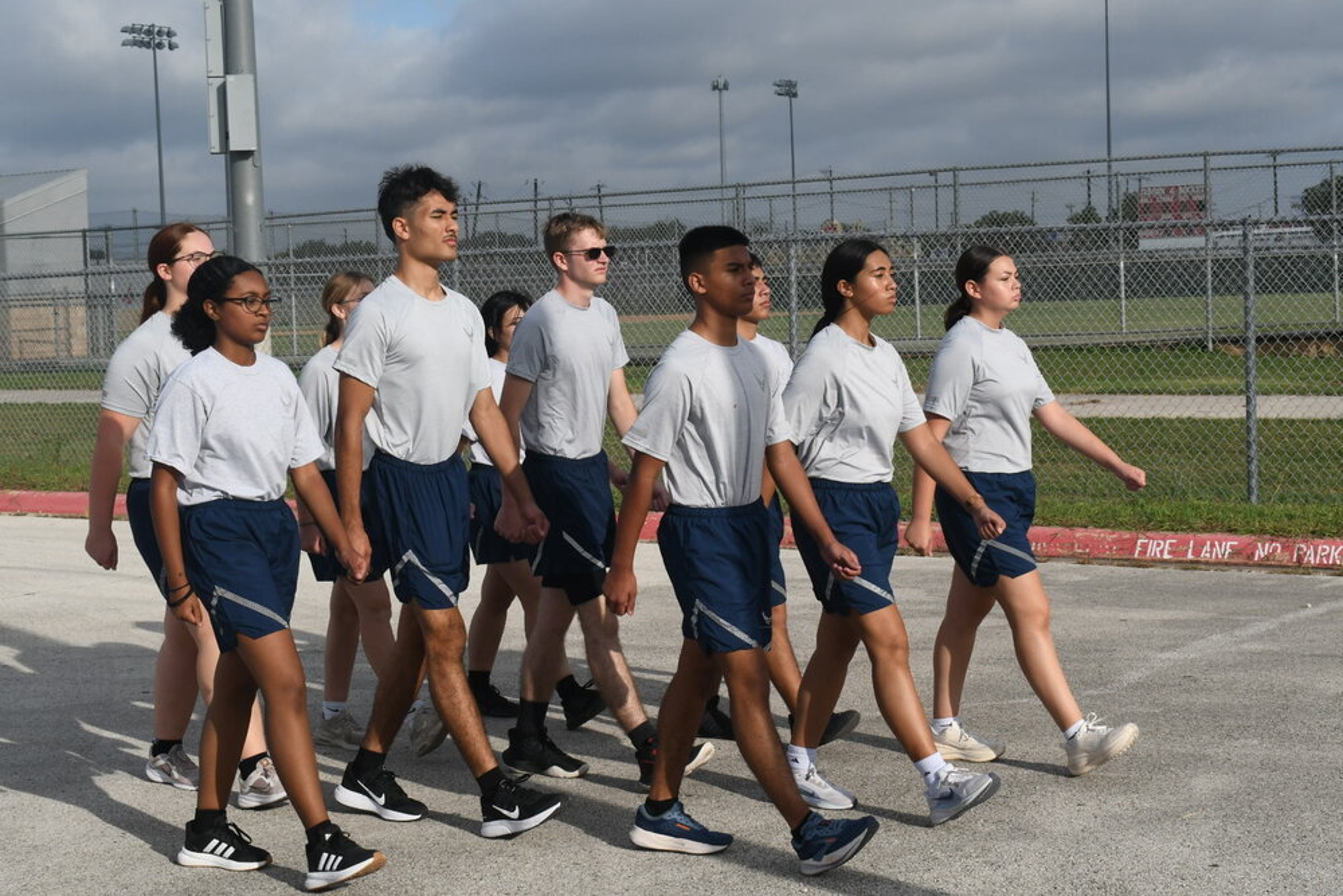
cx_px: 672
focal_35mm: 60
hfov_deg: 33.4
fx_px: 2239
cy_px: 448
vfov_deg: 22.6
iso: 400
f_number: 13
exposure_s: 1/500
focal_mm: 40
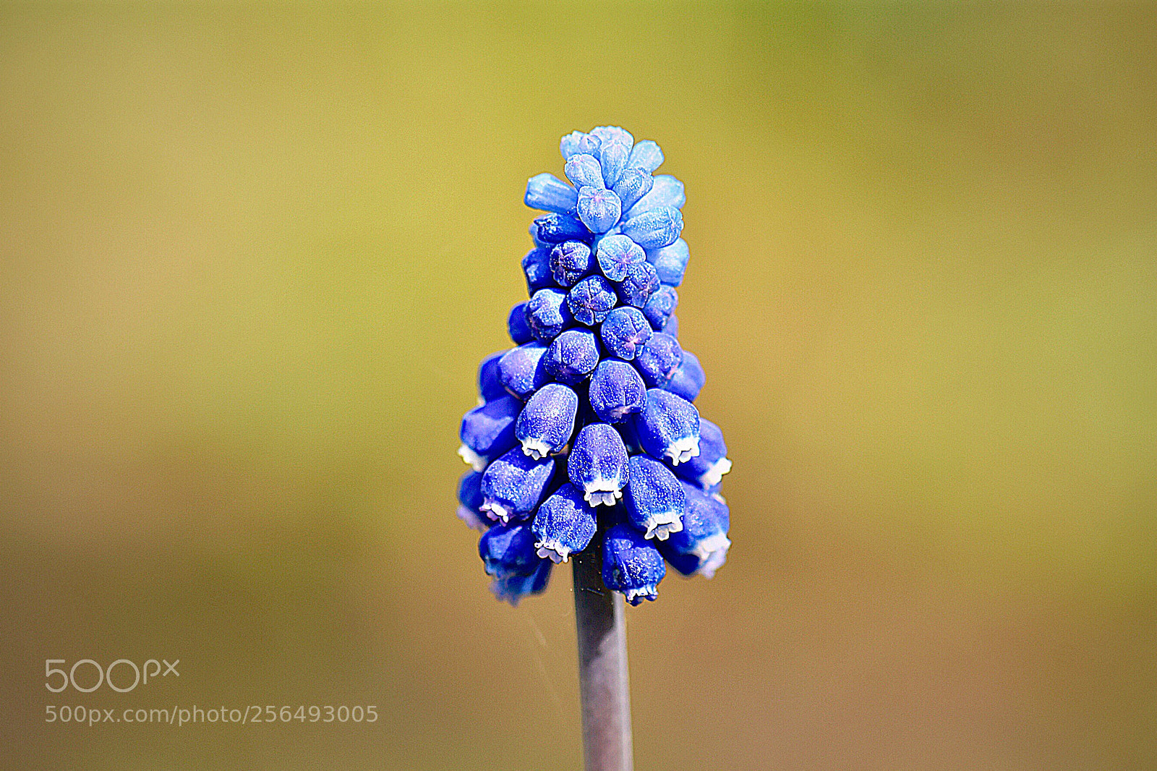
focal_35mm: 158
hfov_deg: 13.0
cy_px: 386
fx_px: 5061
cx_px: 578
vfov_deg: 8.7
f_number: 6.3
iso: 100
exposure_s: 1/200
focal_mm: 105
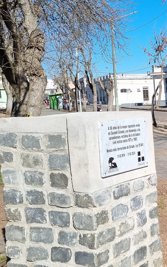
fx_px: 452
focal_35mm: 62
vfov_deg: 32.9
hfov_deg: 18.5
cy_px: 158
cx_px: 251
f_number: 1.8
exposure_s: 1/2584
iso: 50
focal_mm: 5.4
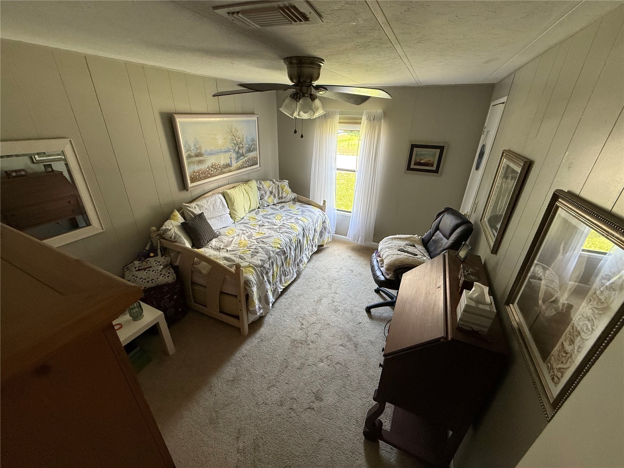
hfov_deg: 102.1
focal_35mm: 14
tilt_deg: -24.1
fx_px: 252
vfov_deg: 85.7
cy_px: 234
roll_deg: -1.4
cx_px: 312
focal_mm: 2.22
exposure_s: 1/99
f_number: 2.2
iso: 250
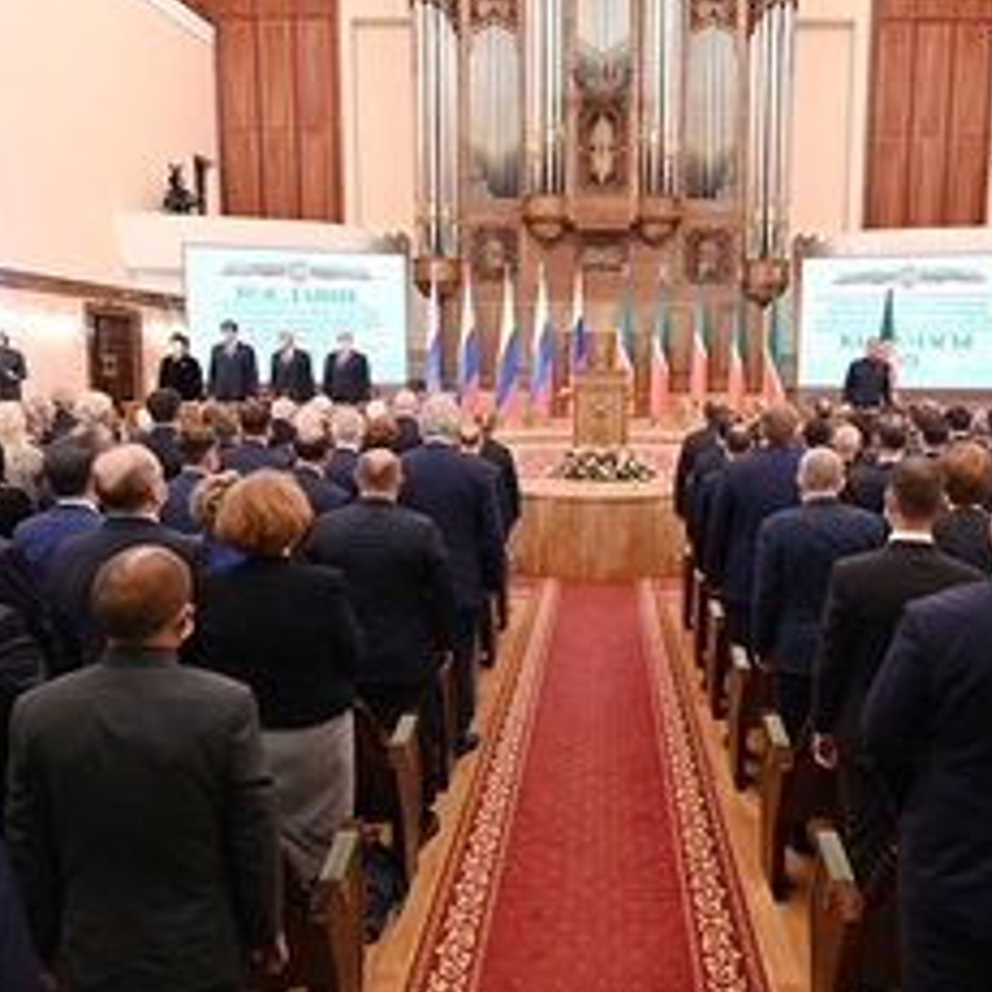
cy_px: 494
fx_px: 843
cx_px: 606
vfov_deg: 60.9
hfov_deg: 60.3
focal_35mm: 26
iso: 2500
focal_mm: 14
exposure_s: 1/160
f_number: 3.5
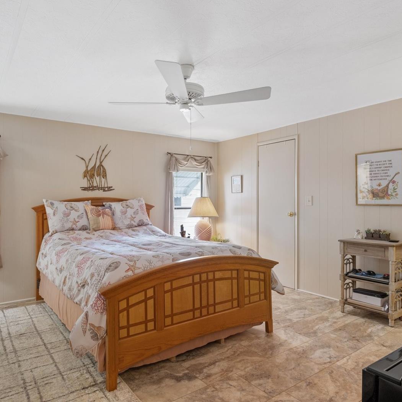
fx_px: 298
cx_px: 159
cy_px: 199
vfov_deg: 67.9
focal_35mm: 23
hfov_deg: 67.2
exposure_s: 1
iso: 250
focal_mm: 11.7
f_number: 8
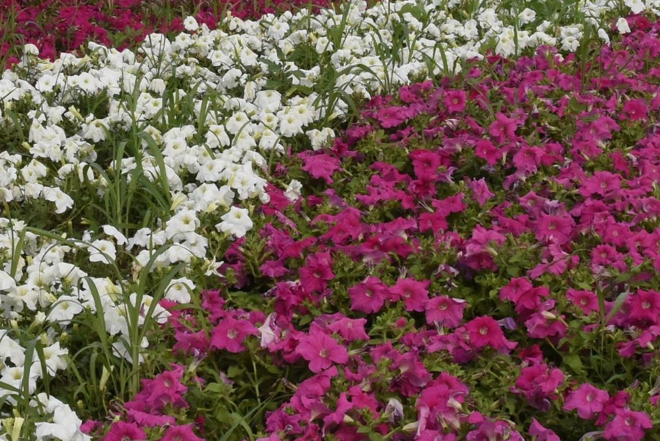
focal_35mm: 102
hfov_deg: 19.8
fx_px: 1870
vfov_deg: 13.4
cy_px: 114
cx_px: 138
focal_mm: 24
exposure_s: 1/1000
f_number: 16
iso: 2000
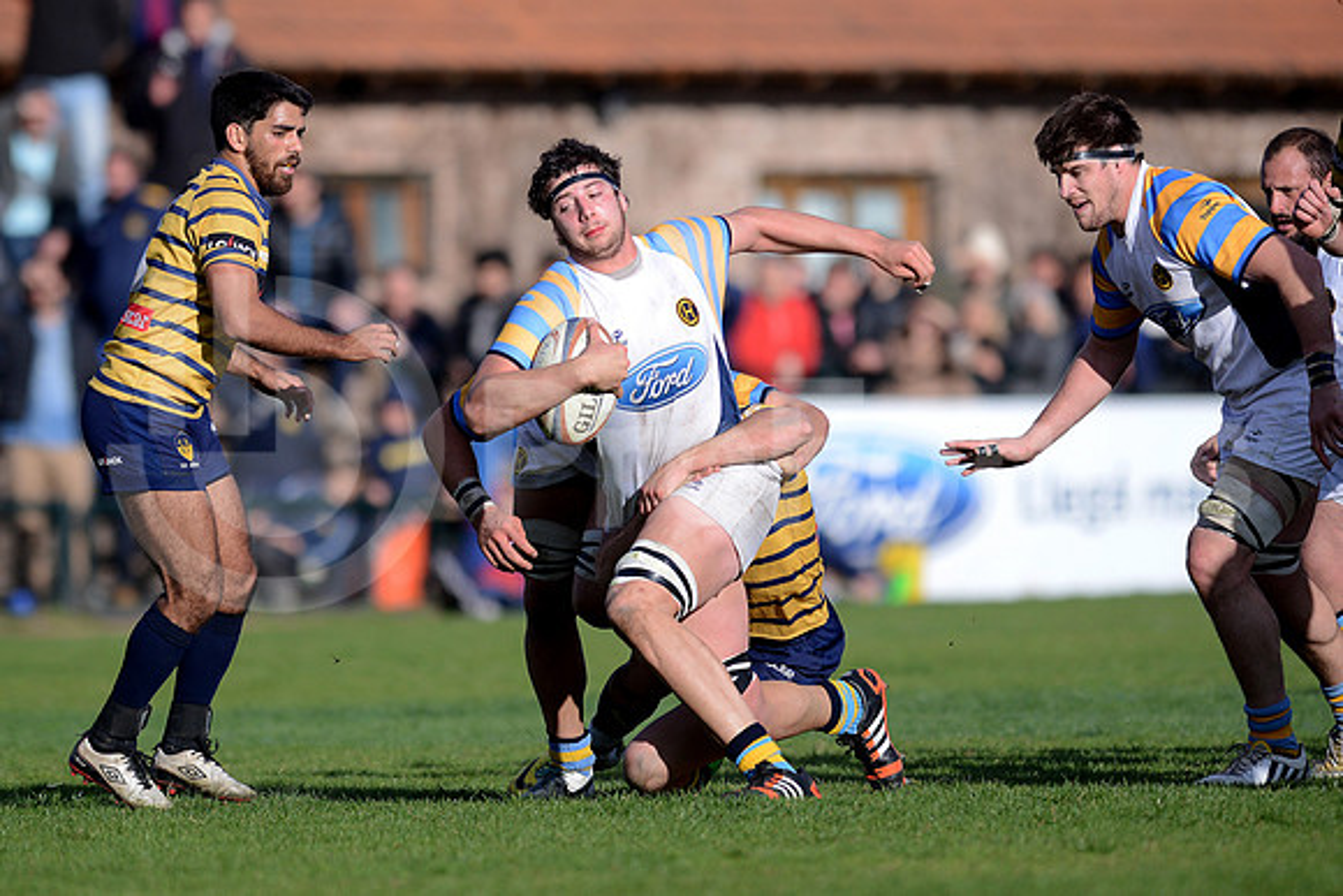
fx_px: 15671
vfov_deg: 3.3
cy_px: 448
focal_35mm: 420
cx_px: 672
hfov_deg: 4.9
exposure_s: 1/4000
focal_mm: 420
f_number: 4
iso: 560
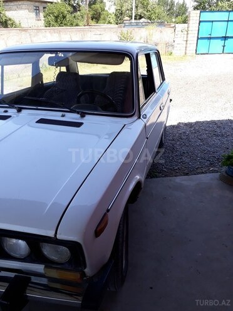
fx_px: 242
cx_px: 116
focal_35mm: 27
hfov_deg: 51.4
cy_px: 156
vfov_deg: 65.3
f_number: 1.9
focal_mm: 3.6
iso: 40
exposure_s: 1/377
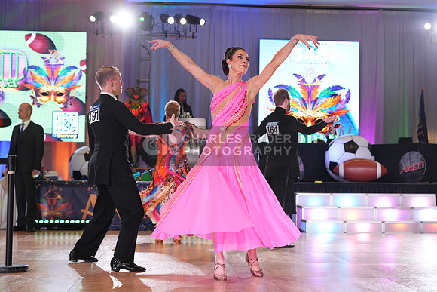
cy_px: 146
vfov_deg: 21.6
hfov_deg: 31.9
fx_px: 765
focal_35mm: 63
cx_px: 218
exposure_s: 1/500
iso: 2500
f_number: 4
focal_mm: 63
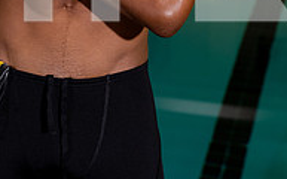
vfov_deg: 10.4
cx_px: 77
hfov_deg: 17.5
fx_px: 929
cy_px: -128
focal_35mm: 119
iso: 1000
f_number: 5.6
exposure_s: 1/250
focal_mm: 50
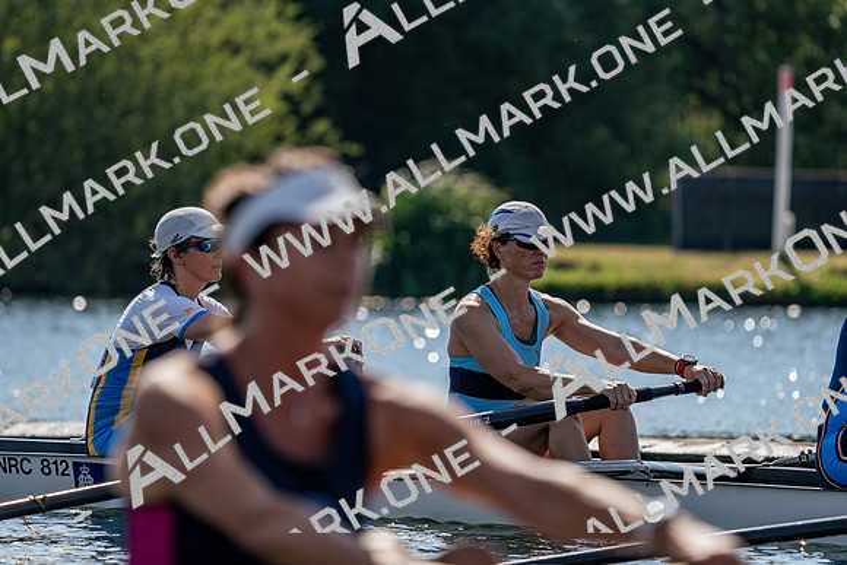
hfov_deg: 6.1
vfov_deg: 4.1
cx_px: 424
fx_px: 7954
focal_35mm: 338
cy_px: 282
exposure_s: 1/1600
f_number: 6.3
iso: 200
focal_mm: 338
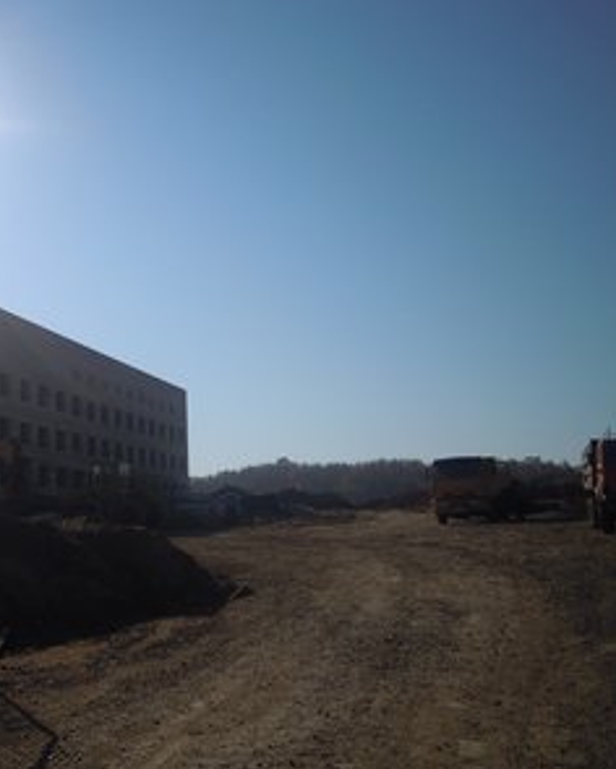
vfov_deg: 49.1
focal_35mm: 37
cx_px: 125
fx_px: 843
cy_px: 386
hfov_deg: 38.6
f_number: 7.6
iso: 100
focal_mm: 5
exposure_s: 1/800
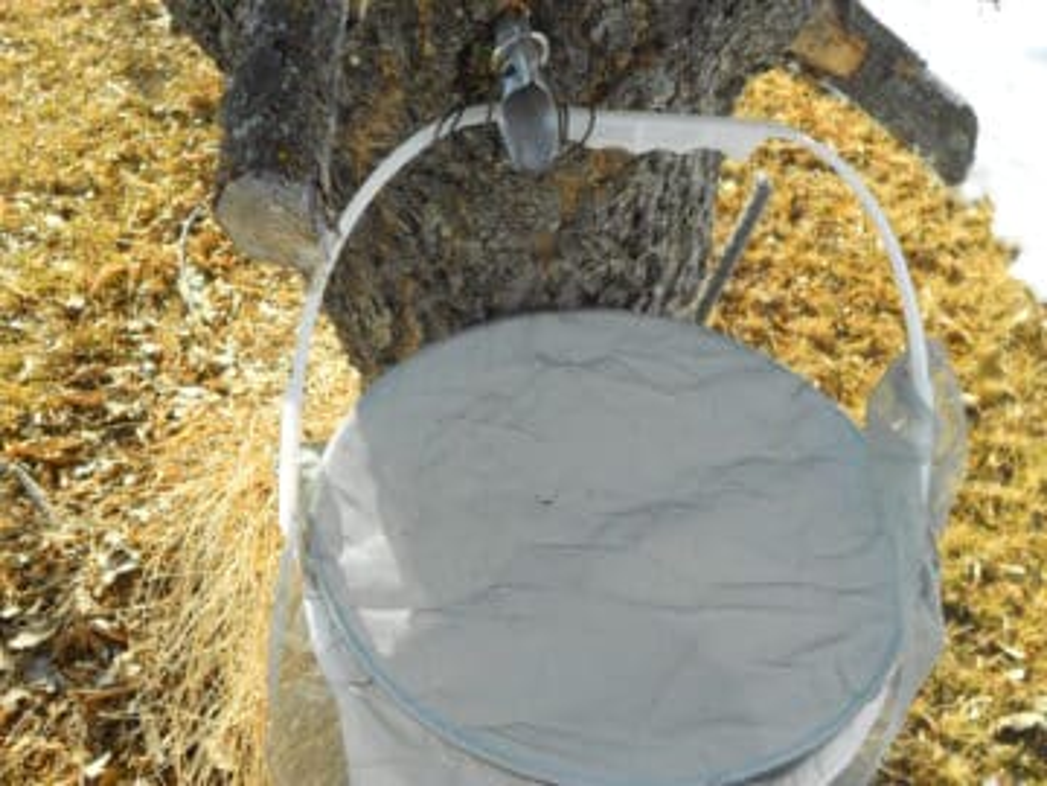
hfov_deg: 43.9
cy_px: 393
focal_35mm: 43
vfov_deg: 33.6
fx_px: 1301
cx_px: 524
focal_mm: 7.7
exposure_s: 1/250
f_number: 4.2
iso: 80
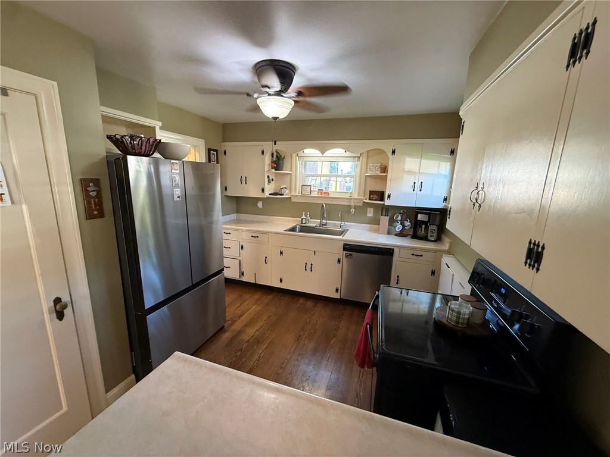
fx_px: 247
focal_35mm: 14
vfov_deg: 85.7
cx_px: 305
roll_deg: -2.5
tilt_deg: -10.5
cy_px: 228
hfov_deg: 102.1
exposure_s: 1/60
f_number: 2.2
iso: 400
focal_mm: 2.22
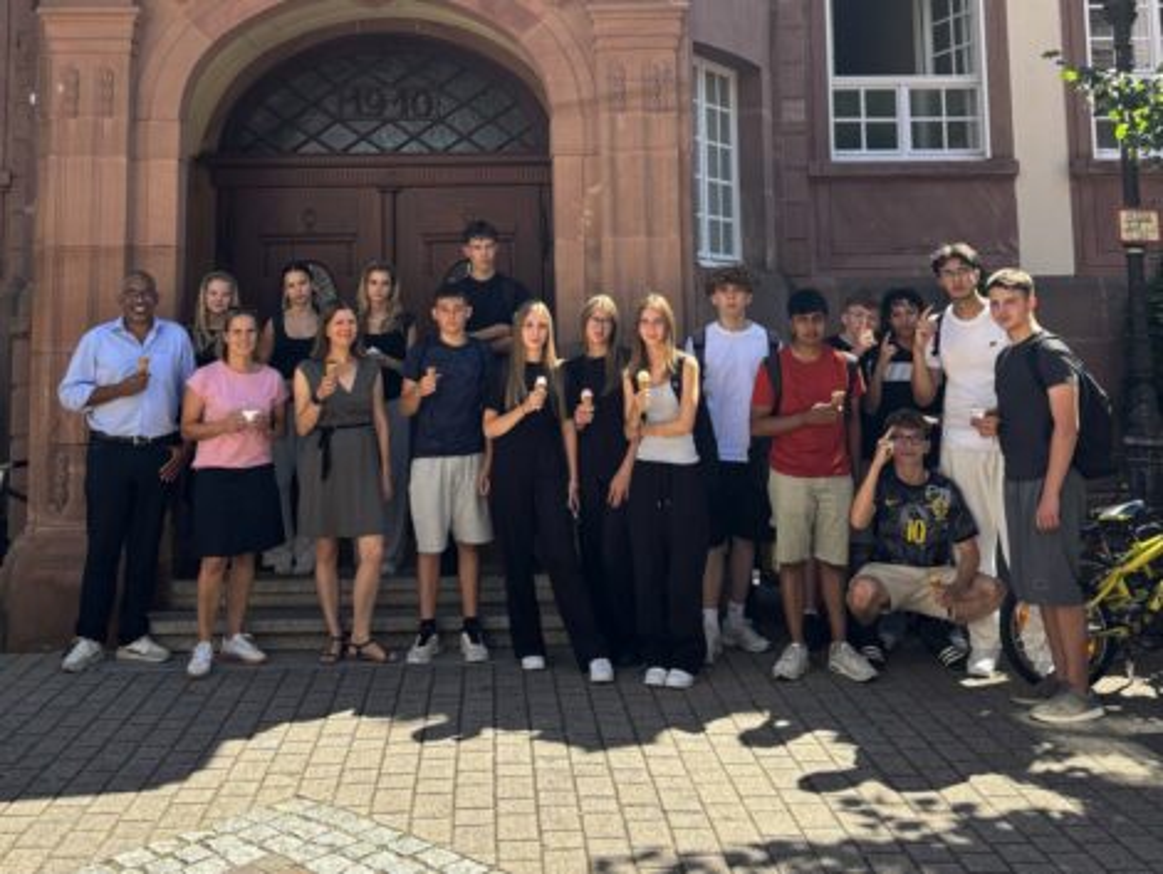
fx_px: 874
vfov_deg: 53.1
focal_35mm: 26
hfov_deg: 67.3
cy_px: 437
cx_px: 582
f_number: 1.6
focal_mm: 5.96
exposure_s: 1/634
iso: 50
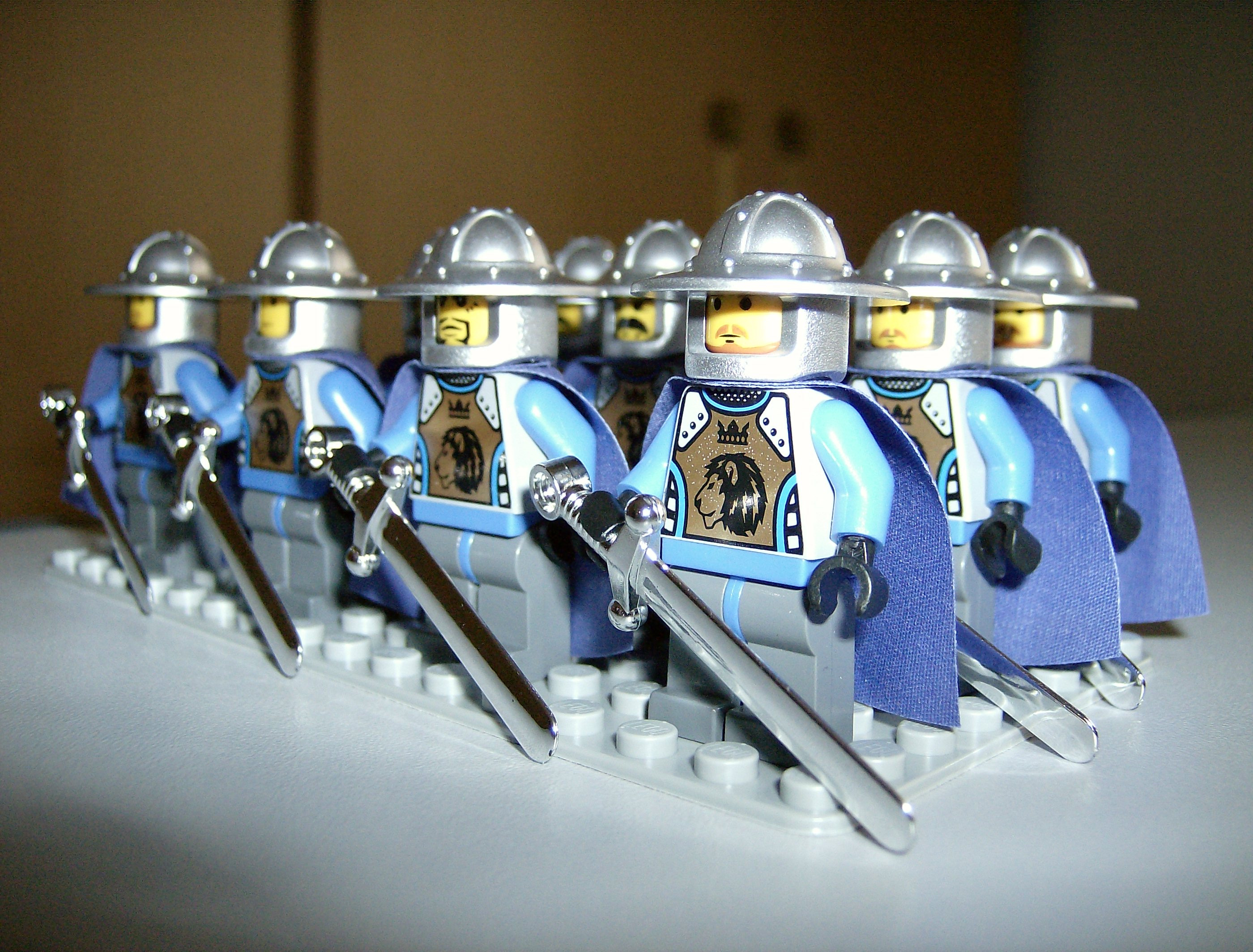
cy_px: 476
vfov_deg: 40.0
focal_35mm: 36
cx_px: 626
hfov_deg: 51.1
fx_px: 1309
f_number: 2.8
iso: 200
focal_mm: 6
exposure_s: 1/60
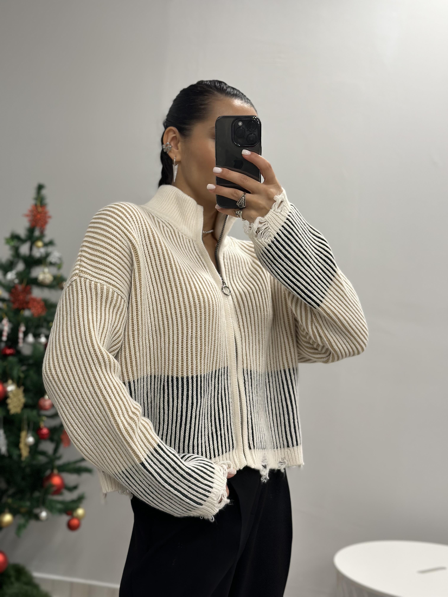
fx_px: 828
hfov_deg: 30.3
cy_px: 298
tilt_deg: -22.8
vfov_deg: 39.7
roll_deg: -3.3
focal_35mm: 48
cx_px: 224
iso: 100
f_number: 1.78
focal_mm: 6.86
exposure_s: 1/50
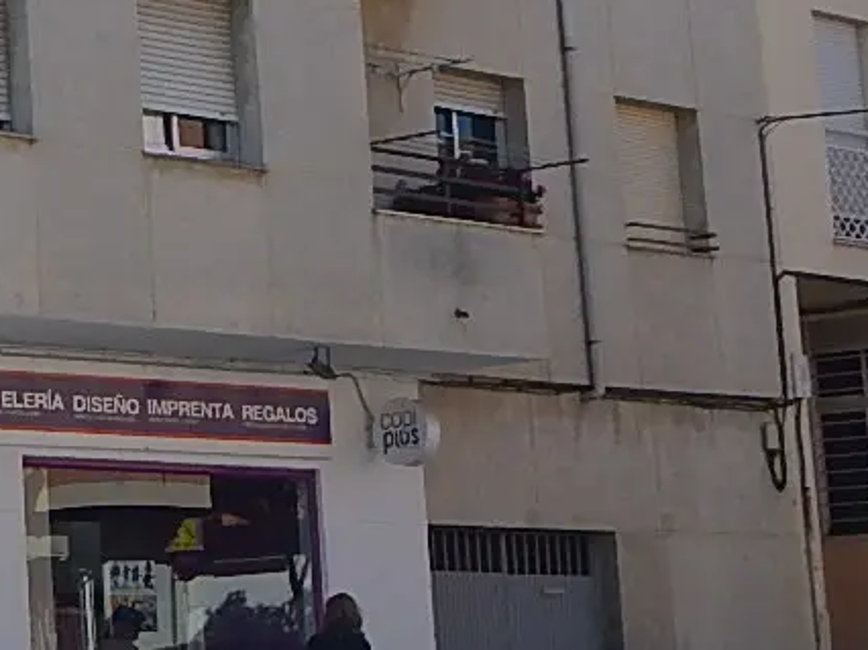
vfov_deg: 11.9
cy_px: 96
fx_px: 3108
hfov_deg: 14.8
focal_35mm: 124
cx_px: -430
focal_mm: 5.9
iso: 125
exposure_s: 1/800
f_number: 3.9
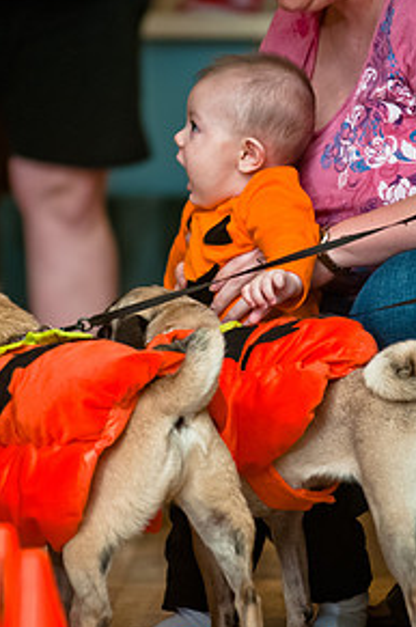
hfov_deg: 3.0
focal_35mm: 464
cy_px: 278
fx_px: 8071
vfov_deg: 4.5
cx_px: 176
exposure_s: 1/200
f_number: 2.8
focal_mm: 200
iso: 200
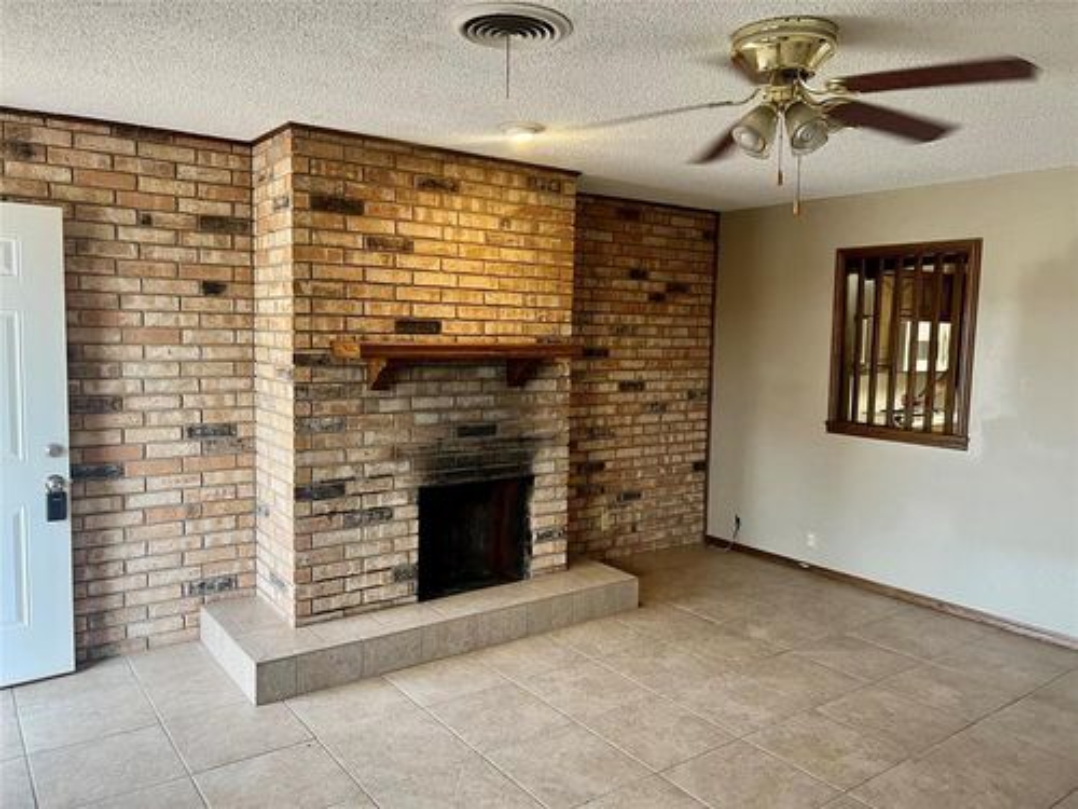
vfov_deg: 53.1
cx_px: 539
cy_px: 404
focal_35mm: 26
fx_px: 810
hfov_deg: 67.3
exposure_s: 1/60
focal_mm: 5.7
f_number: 1.5
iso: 125
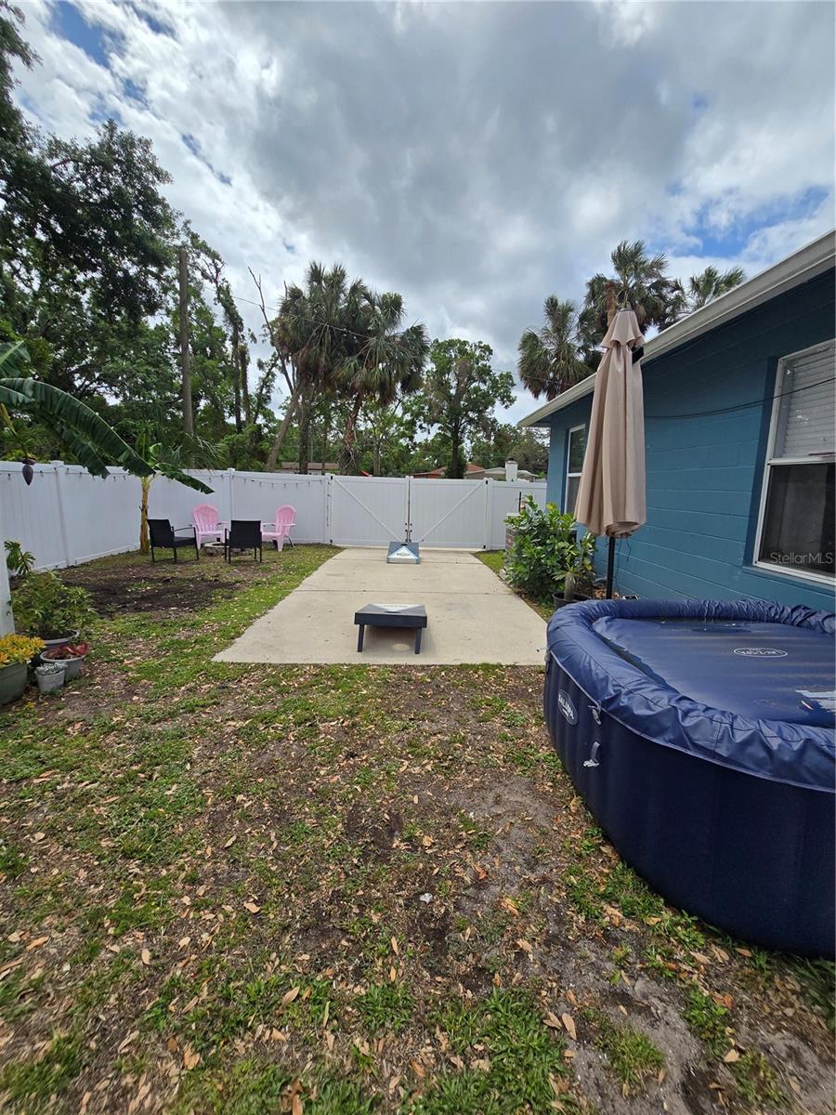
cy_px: 558
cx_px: 418
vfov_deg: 106.2
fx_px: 419
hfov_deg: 89.9
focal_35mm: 13
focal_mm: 2.2
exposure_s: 1/3768
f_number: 2.2
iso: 50
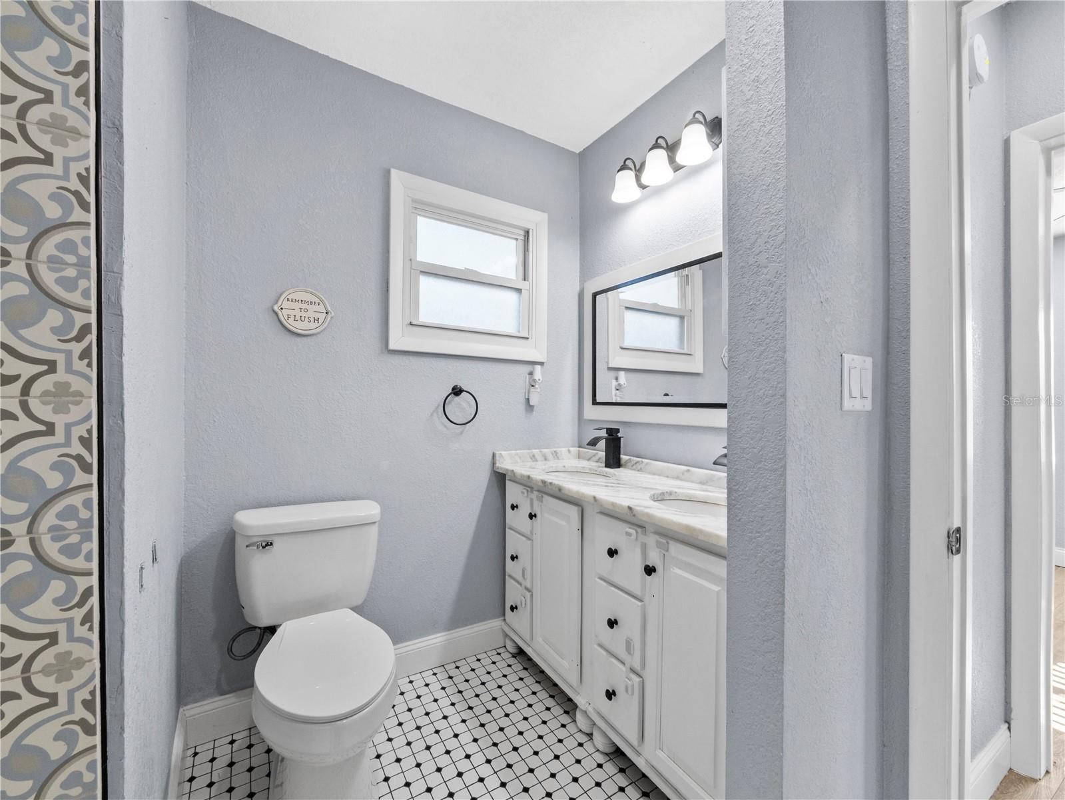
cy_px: 400
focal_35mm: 14
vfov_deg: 85.7
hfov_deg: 102.1
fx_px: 431
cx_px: 532
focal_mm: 7
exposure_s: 1/25
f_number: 8
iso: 800
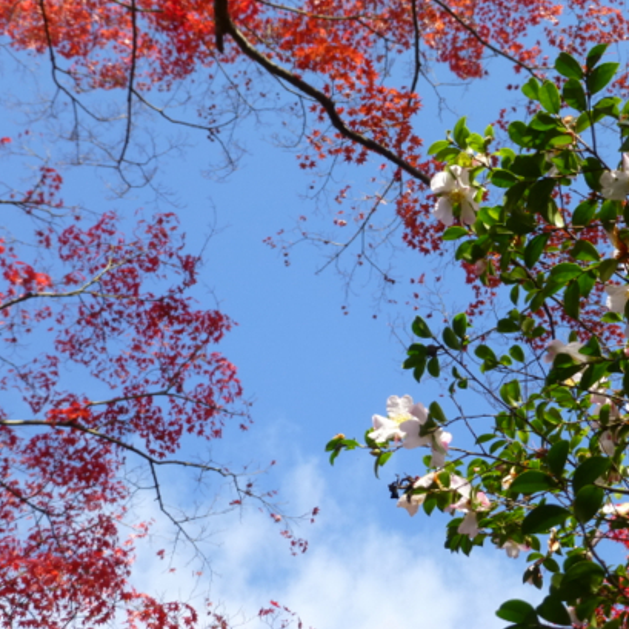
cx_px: 334
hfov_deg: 25.0
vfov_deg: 25.0
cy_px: 314
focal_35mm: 69
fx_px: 1418
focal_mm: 10.3
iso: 100
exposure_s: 1/250
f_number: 4.7
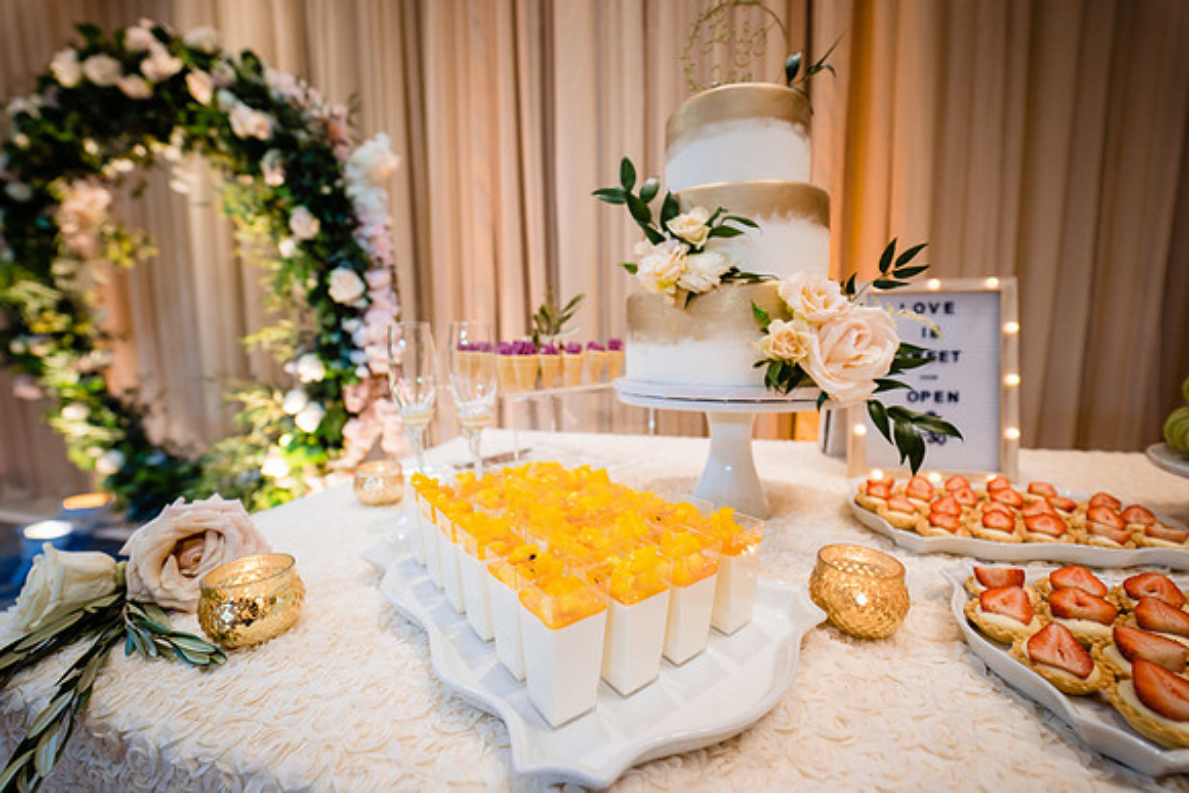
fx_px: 462
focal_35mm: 14
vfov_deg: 81.2
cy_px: 396
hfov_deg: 104.2
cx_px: 594
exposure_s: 1/160
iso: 1250
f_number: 2.8
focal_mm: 14
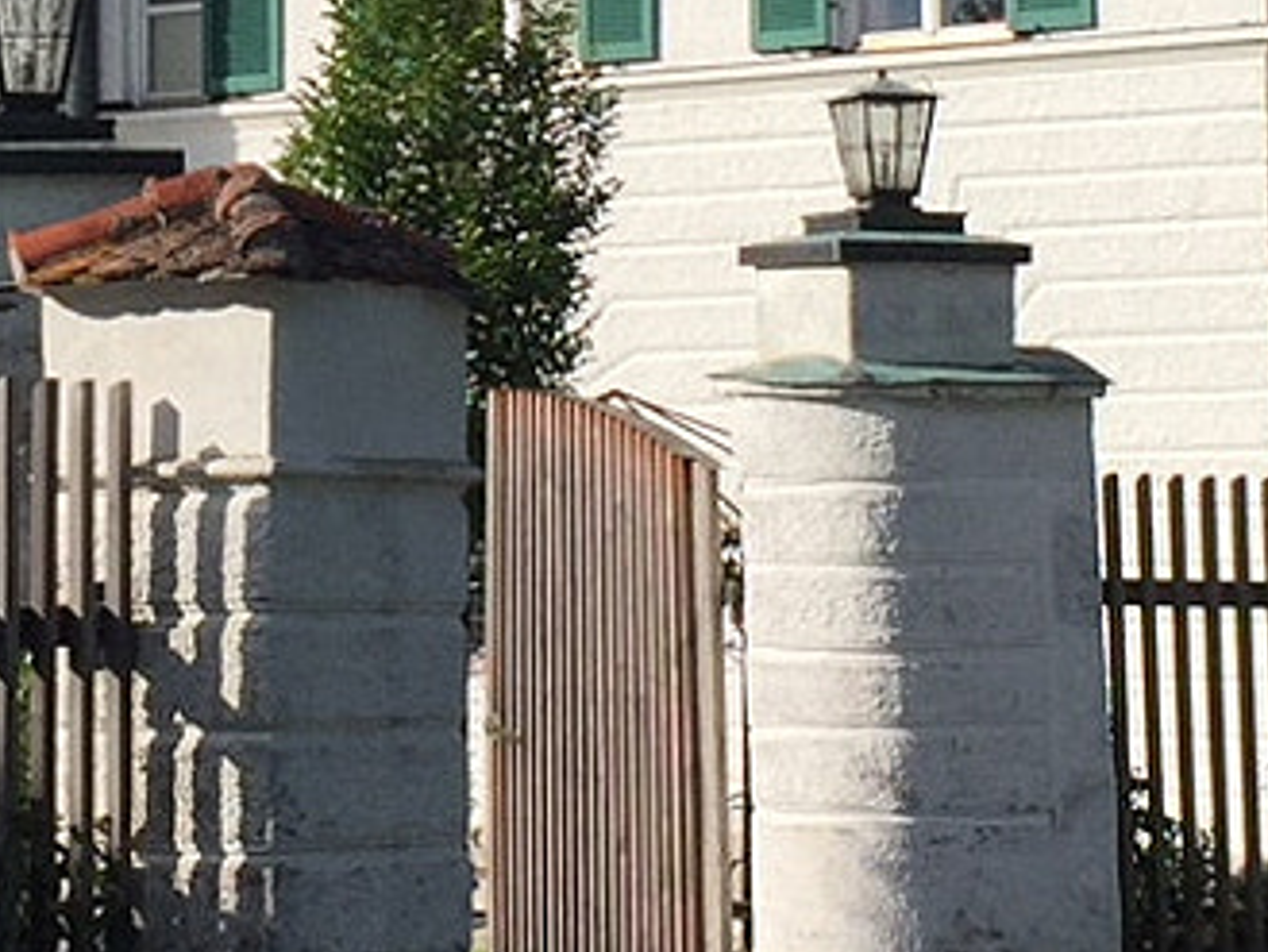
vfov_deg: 10.4
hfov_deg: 13.9
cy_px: -143
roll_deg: -0.7
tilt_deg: +5.7
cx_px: 166
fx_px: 5167
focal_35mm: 141
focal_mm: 4.15
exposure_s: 1/3300
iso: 32
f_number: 2.2
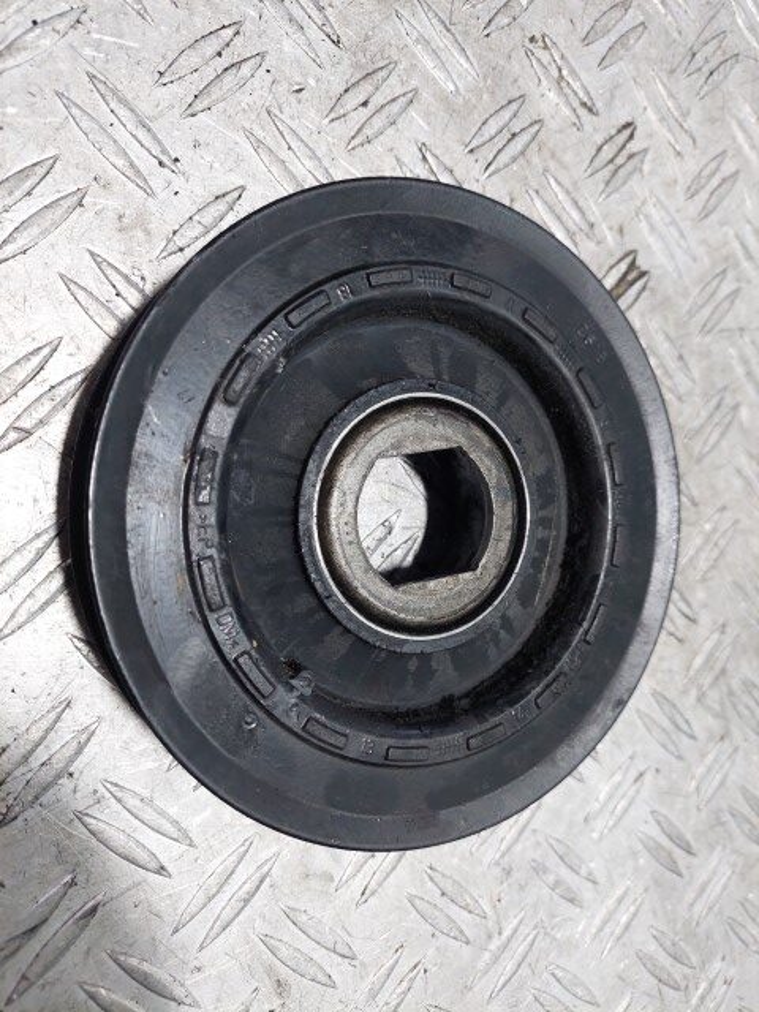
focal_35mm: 25
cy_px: 506
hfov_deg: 54.9
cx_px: 380
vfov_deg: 69.4
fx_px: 731
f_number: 1.8
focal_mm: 5.23
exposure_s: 1/50
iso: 64
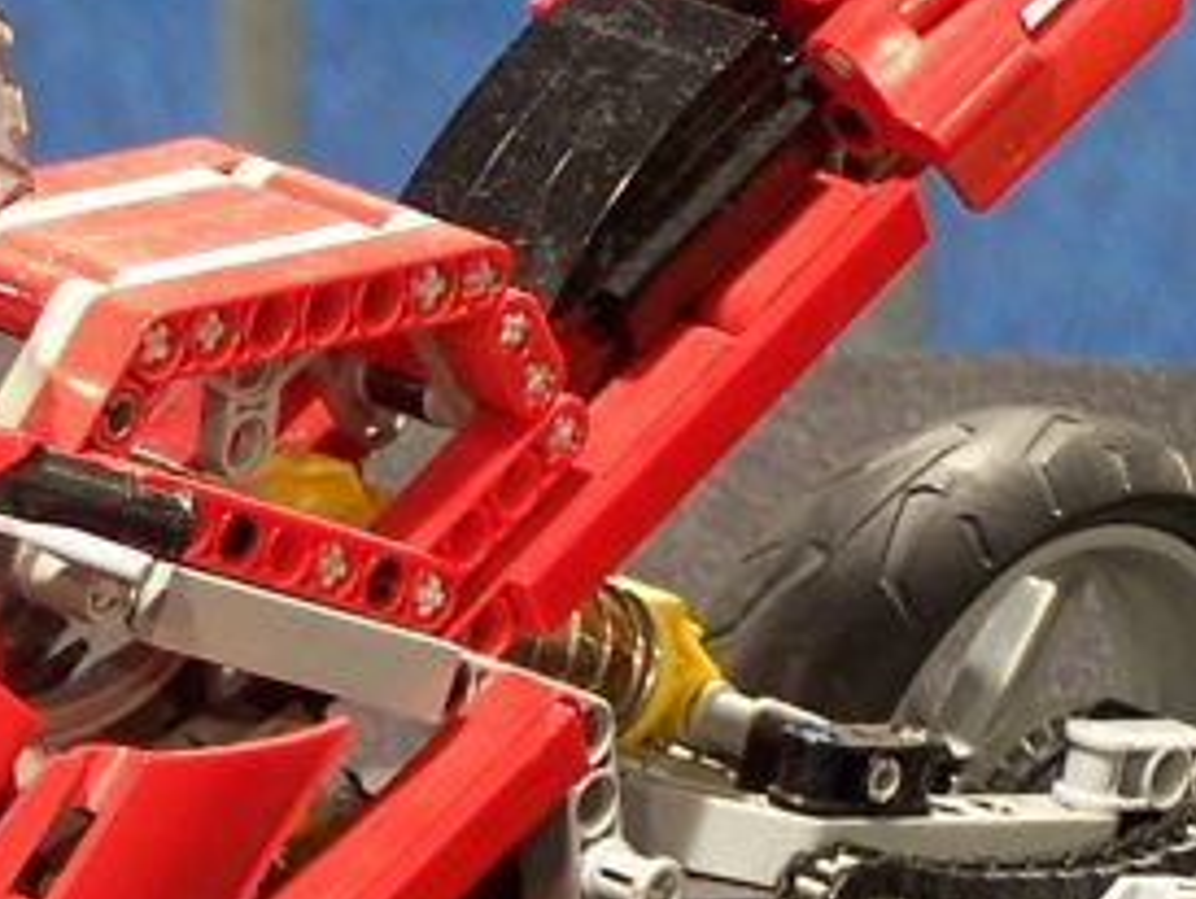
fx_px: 16530
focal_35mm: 478
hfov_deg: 4.1
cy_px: 598
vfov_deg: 3.1
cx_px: -685
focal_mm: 21.2
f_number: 3.2
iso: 80
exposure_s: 1/2
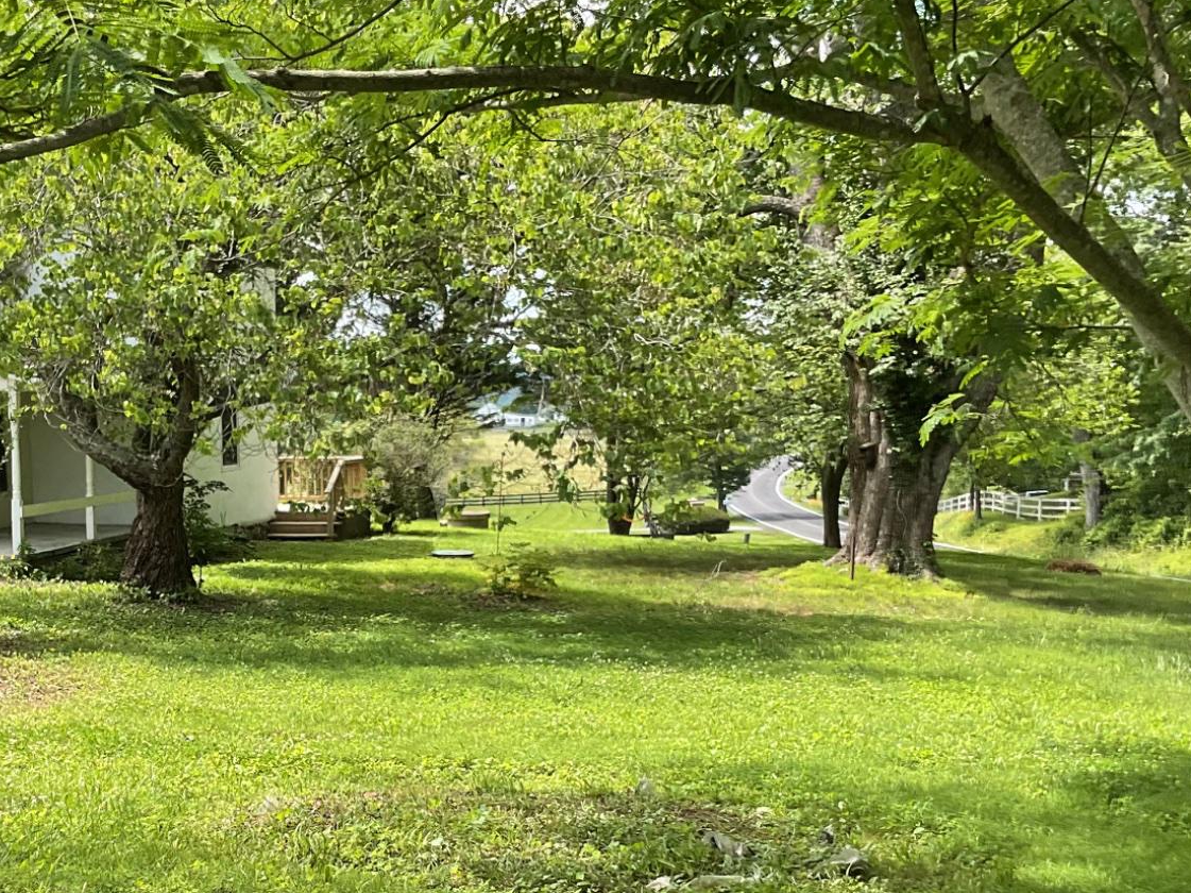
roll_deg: +1.1
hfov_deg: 35.4
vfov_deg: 27.3
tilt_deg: -8.0
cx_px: 304
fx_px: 1823
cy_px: 622
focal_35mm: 53
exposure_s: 1/514
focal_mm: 3
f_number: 1.8
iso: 16
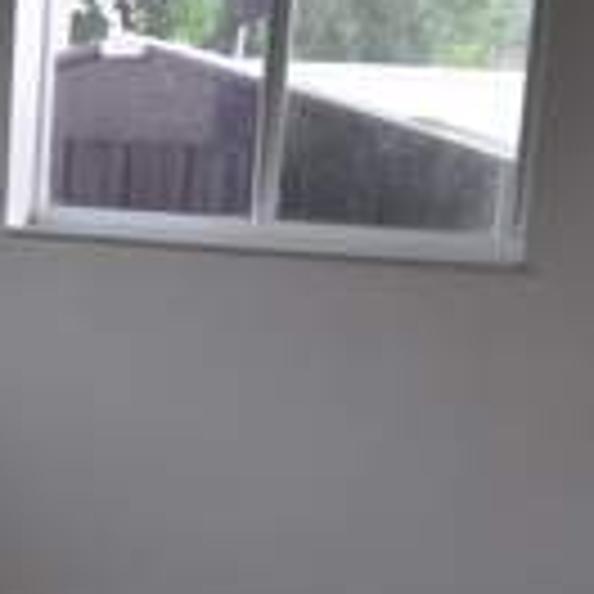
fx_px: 1611
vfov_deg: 20.4
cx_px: 58
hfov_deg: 20.5
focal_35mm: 83
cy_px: 544
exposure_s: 1/60
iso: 450
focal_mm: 18
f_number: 4
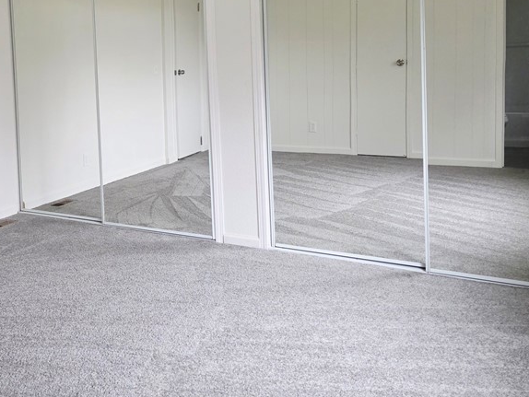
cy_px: 95
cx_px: 64
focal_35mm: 41
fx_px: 627
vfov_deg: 34.4
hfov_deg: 42.4
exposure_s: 1/120
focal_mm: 6.3
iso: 400
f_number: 1.7
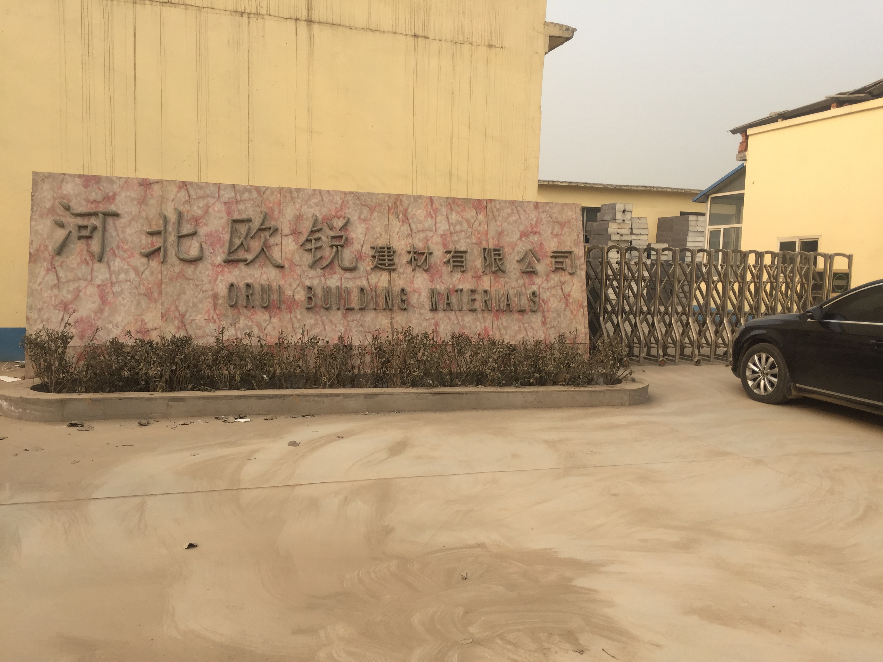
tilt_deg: -3.7
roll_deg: -1.5
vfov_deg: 48.2
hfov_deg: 61.7
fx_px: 740
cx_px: 442
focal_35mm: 29
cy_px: 331
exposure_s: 1/1014
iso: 32
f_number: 2.2
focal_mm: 4.15
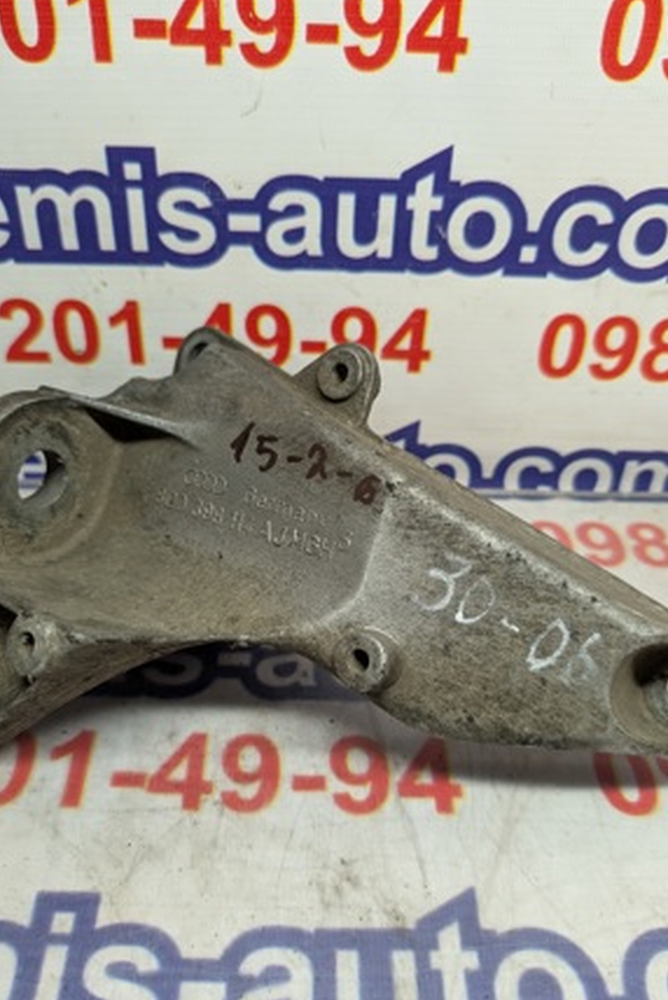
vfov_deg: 65.4
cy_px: 530
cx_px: 305
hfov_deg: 46.4
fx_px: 778
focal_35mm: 28
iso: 54
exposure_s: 1/55
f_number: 1.68
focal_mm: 6.9
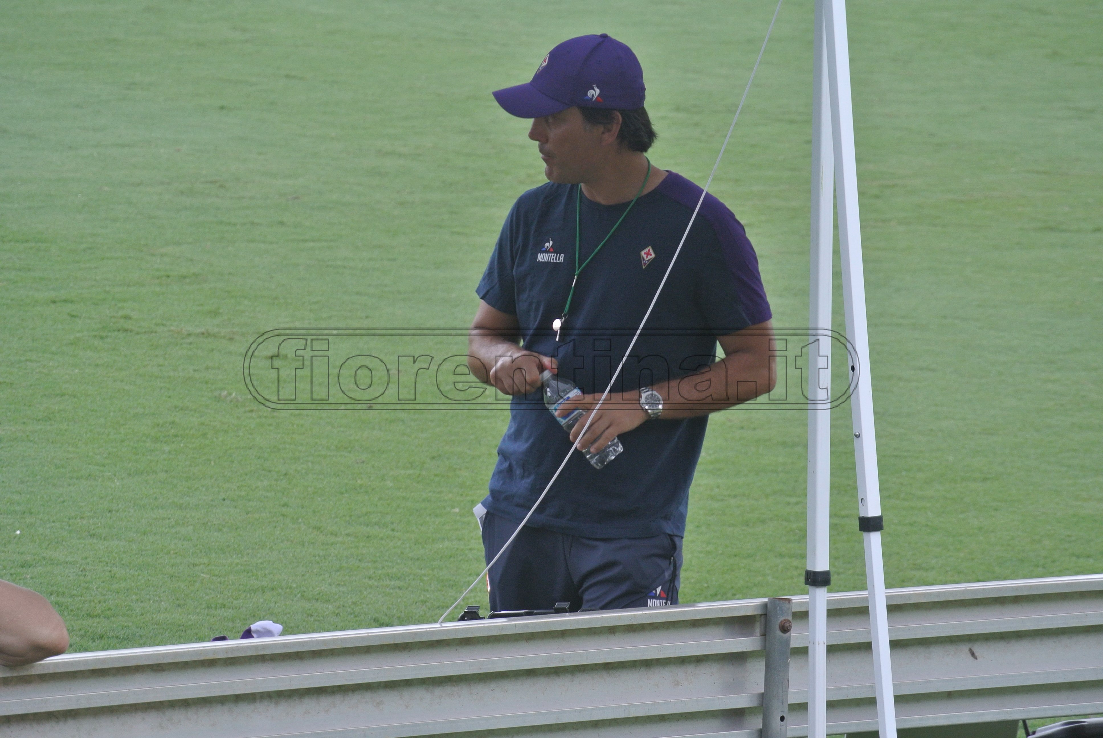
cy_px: 369
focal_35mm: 262
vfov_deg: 5.3
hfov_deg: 7.9
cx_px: 552
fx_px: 8037
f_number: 5.3
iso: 400
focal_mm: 97.2
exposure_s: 1/125
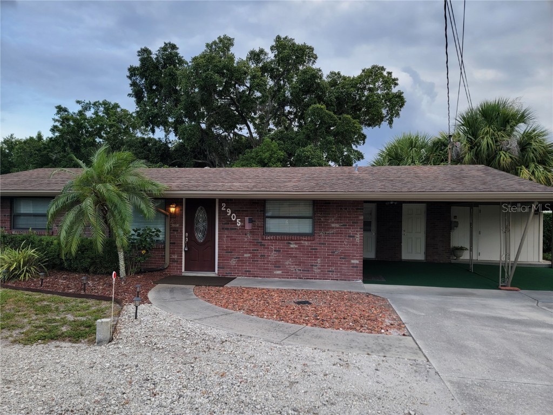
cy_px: 208
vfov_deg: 56.8
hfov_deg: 71.6
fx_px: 383
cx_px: 276
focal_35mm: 24
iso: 20
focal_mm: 6.7
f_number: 1.8
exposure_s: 1/120
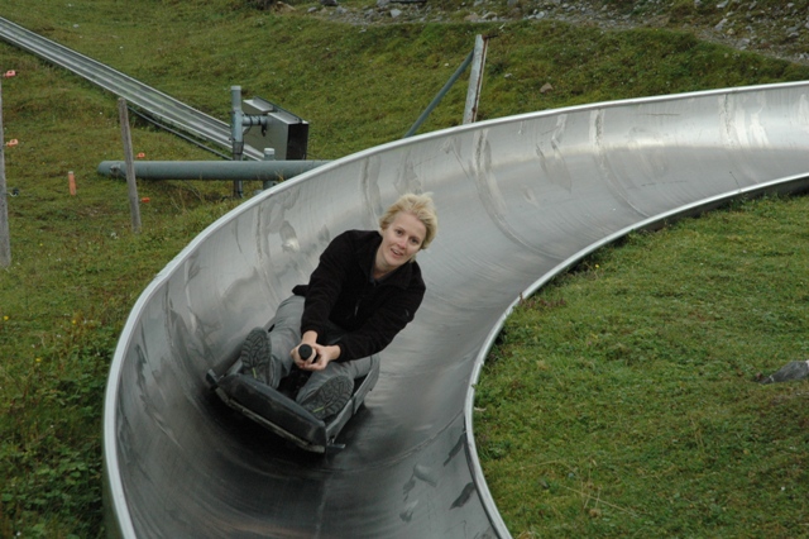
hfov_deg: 21.9
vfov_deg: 14.7
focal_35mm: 93
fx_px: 2089
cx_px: 404
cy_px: 270
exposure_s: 1/400
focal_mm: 62
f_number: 10
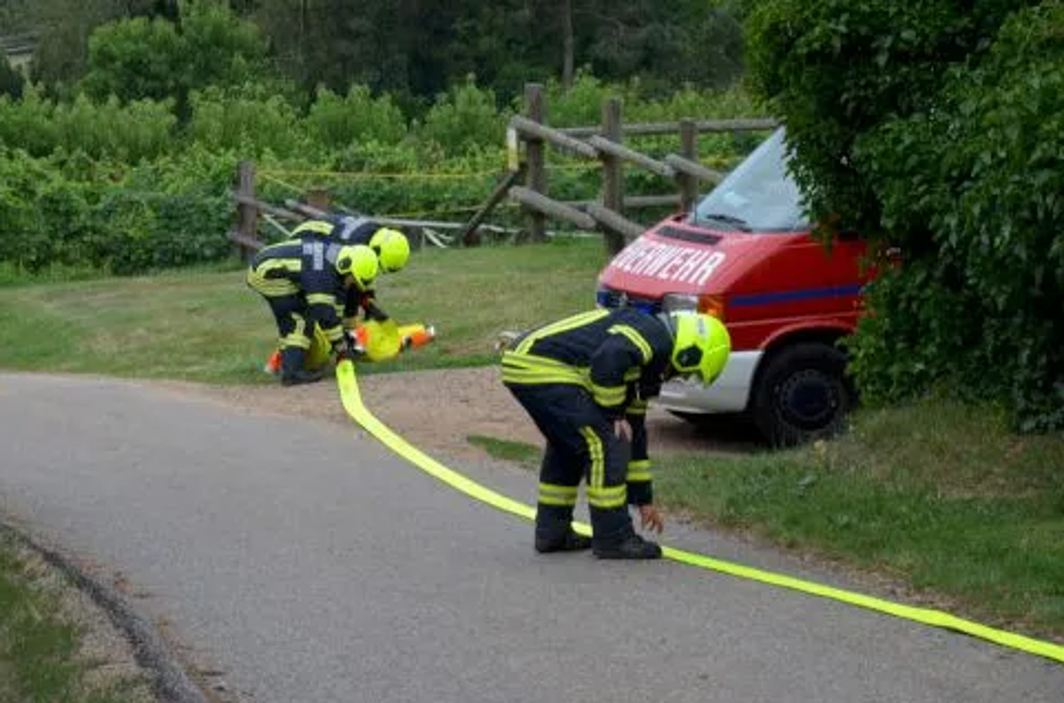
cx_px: 356
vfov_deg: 9.6
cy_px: 352
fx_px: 4186
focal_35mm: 142
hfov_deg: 14.5
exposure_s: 1/125
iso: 220
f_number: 5.6
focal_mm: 70
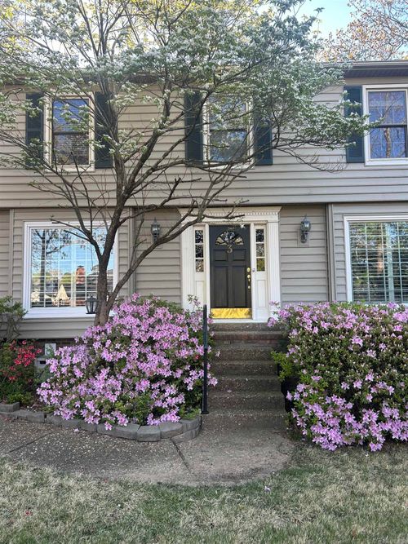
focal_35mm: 26
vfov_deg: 67.3
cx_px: 204
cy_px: 272
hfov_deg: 53.0
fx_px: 409
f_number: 1.5
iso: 40
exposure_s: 1/256
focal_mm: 5.7
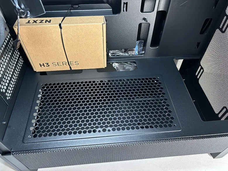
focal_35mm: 26
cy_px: 86
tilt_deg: -49.4
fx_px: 171
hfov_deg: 67.3
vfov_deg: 53.1
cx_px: 114
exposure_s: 1/60
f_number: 1.6
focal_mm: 5.96
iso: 400
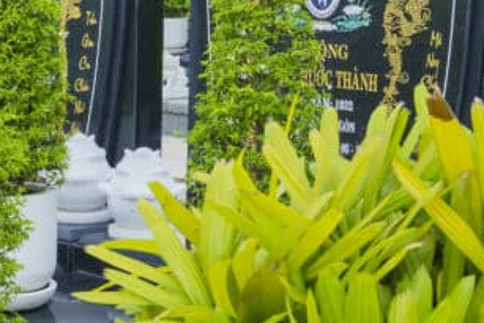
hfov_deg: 15.3
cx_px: -311
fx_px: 1614
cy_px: 98
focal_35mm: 120
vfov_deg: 11.4
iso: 500
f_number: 8
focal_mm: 24
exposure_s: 1/200
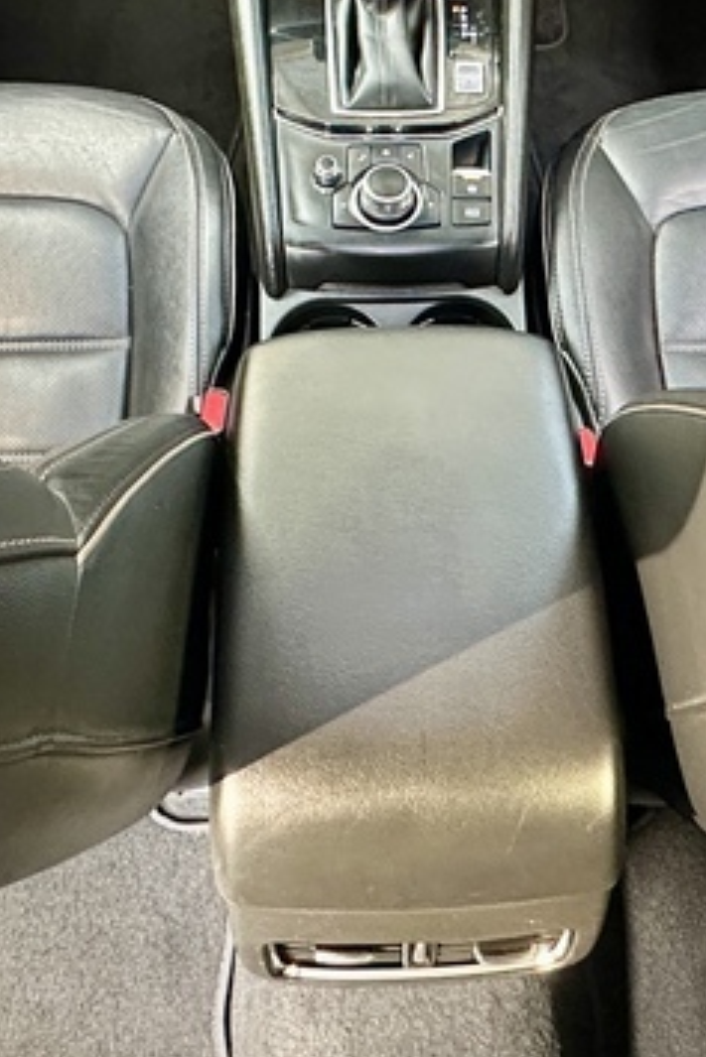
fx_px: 1234
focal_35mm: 42
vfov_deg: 44.9
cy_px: 271
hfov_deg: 31.8
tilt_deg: -51.9
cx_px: 420
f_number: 2.2
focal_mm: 2.22
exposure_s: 1/60
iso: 800
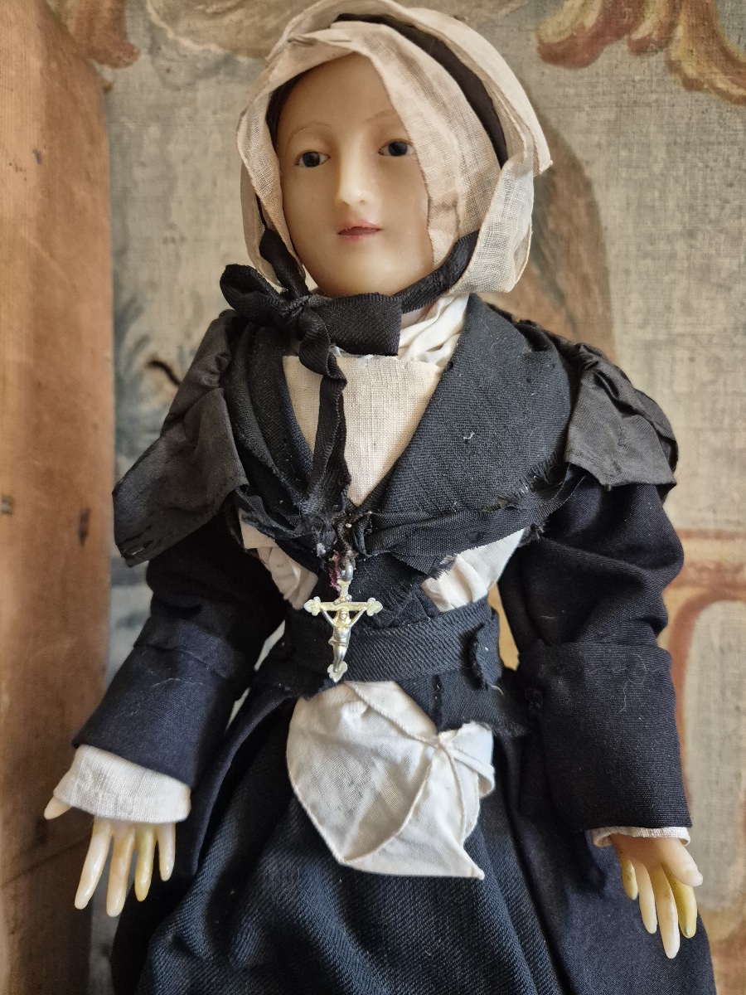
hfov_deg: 58.9
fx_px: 661
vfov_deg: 73.9
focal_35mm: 23
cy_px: 498
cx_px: 373
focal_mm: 5.4
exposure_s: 1/100
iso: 1600
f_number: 1.8
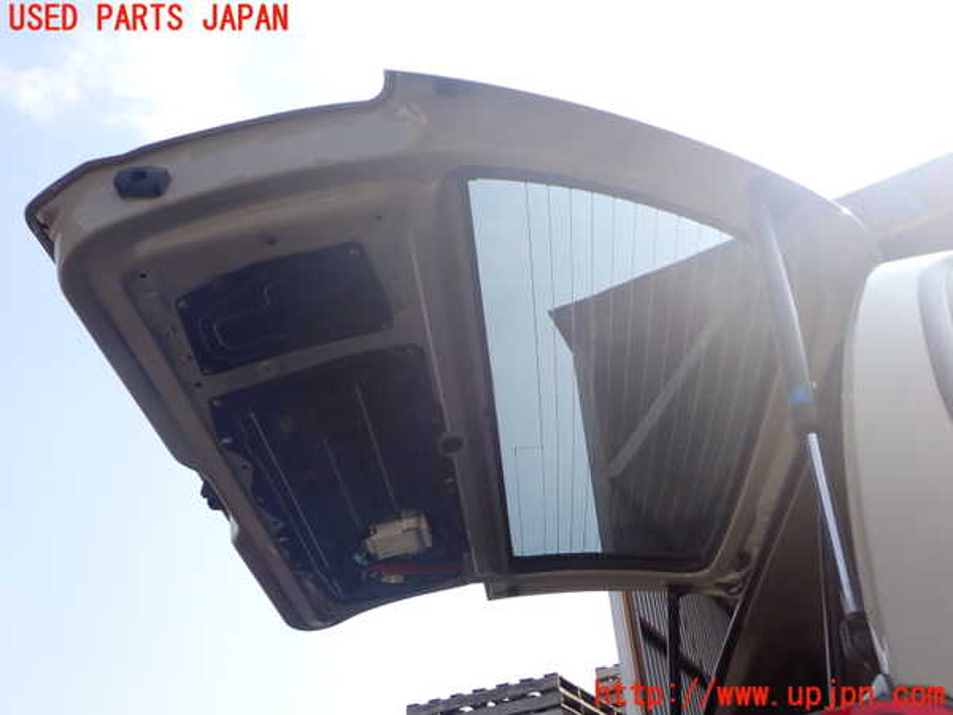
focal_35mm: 30
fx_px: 826
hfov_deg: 60.0
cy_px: 358
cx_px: 476
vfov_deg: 46.8
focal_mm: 5.4
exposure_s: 1/640
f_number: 3.2
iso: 100
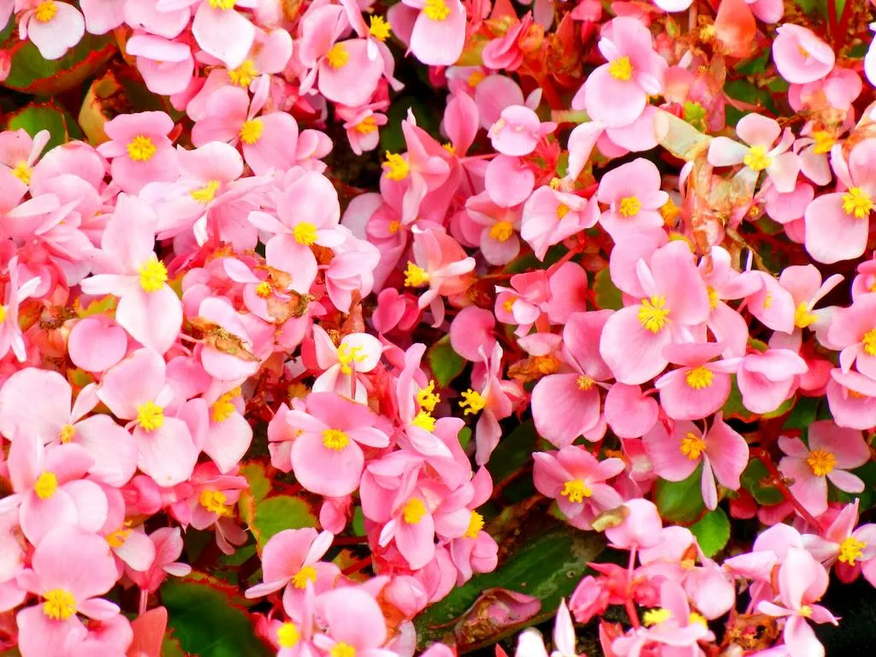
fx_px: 7592
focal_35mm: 300
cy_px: 328
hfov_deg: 6.6
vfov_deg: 5.0
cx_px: 438
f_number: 5.6
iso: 160
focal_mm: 54
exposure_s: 1/403
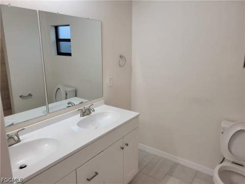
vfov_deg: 53.1
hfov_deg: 67.3
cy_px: 92
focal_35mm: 26
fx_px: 184
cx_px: 122
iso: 80
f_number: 1.8
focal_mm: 5.4
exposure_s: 1/120
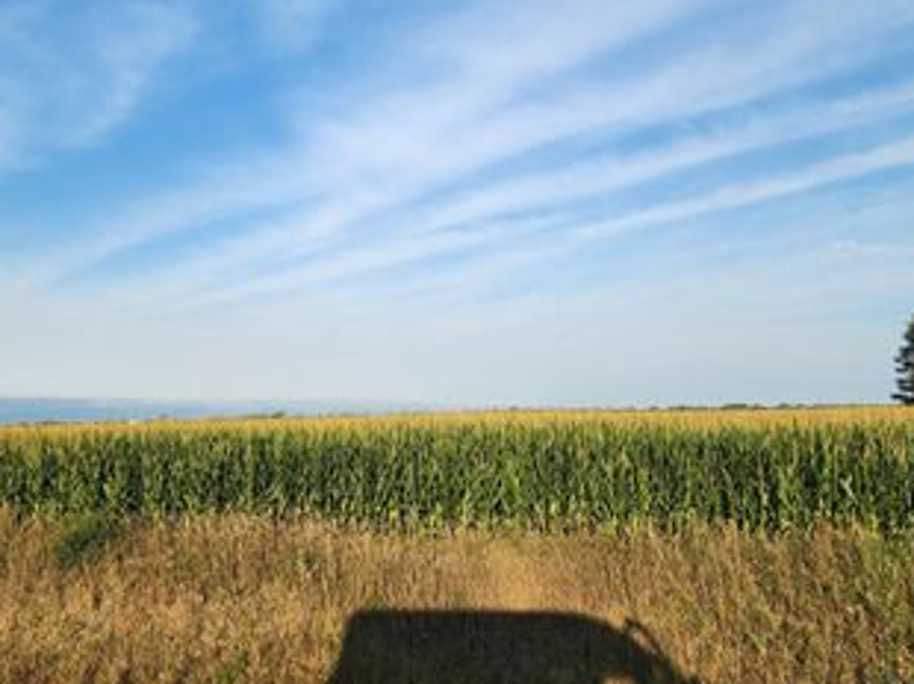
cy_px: 261
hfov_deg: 56.9
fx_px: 844
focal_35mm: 32
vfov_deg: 43.8
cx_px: 458
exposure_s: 1/897
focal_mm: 6.4
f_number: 1.8
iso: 12
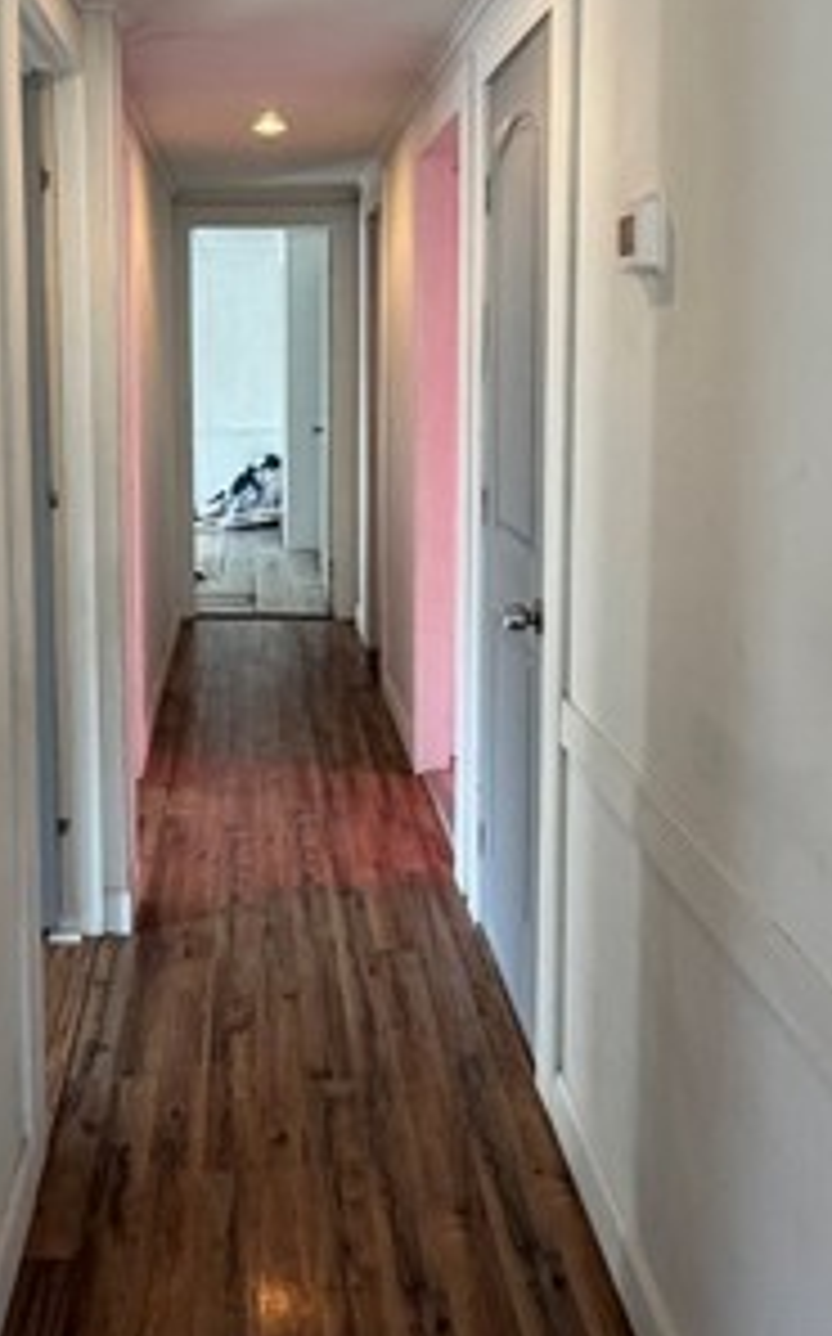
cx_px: 225
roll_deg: +0.8
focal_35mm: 32
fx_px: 1164
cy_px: 454
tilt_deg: -4.7
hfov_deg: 38.5
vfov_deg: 58.5
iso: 320
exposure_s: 1/120
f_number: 2.2
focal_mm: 2.22
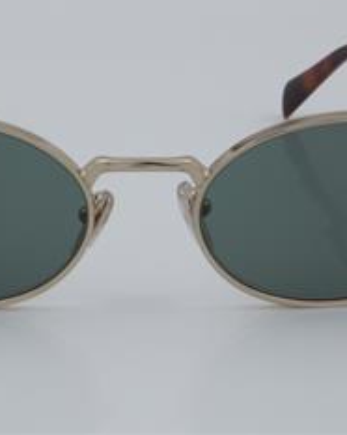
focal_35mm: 133
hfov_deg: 11.6
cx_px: 140
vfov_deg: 14.5
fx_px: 1707
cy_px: 189
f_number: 32
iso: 100
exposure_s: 1/4
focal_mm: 55
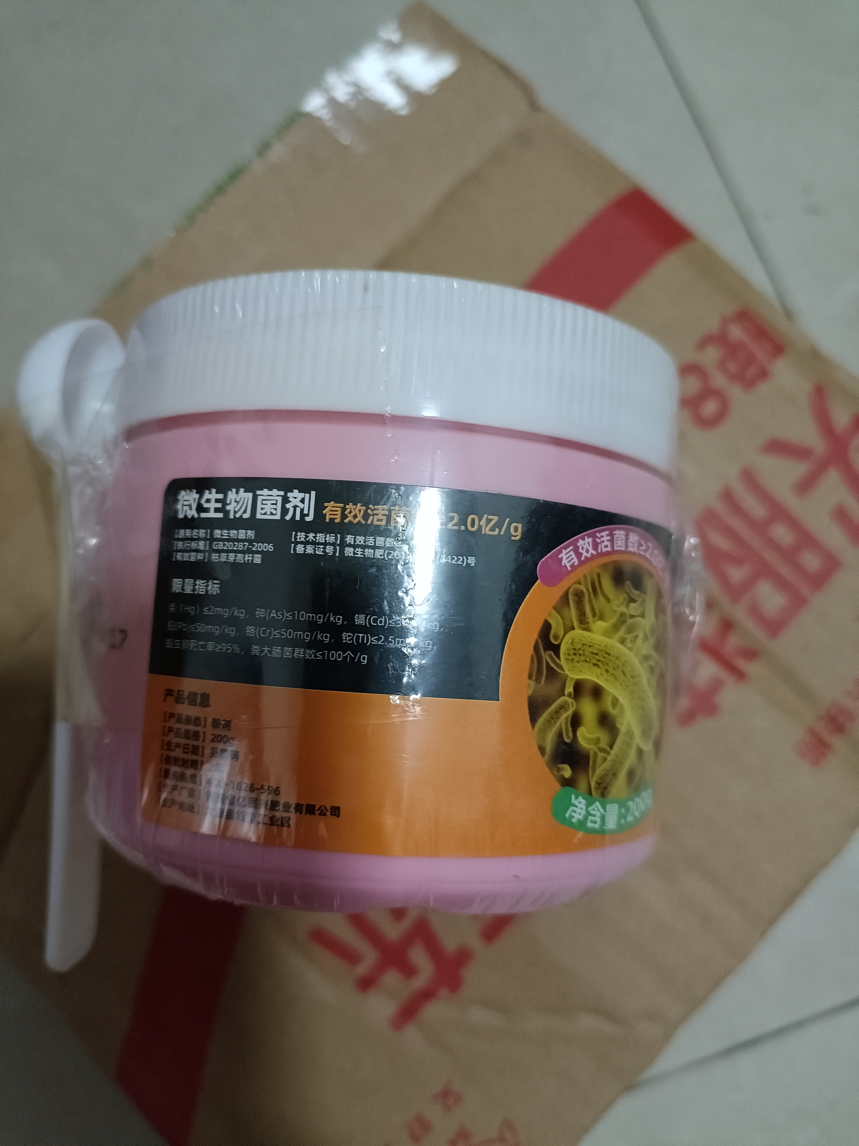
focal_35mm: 26
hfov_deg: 53.1
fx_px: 860
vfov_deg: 67.3
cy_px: 573
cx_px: 430
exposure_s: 1/50
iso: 3766
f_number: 1.8
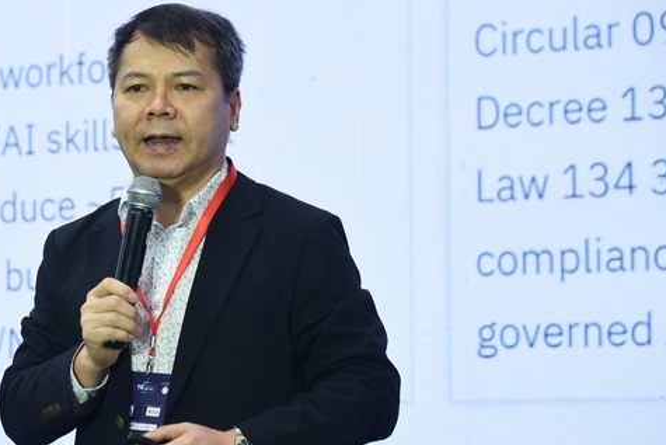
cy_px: 237
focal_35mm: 202
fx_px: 3738
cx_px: 163
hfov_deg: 10.2
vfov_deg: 6.8
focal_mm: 120
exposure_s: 1/160
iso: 640
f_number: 4.5
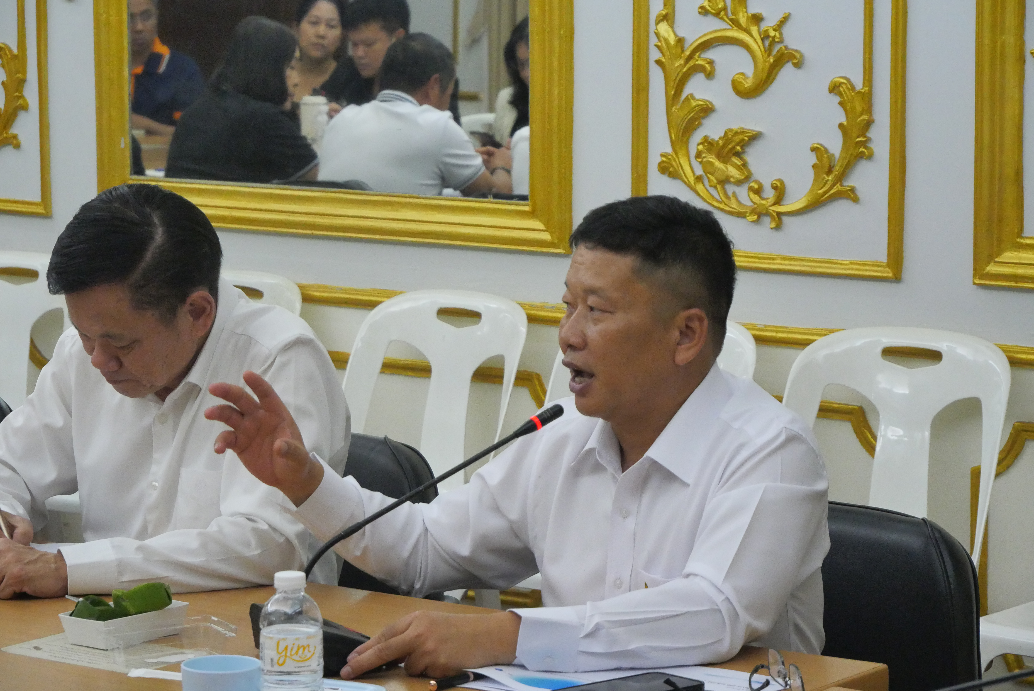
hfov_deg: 16.5
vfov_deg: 11.1
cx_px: 517
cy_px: 346
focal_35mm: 124
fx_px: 3564
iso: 3200
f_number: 5.6
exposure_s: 1/80
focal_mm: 60
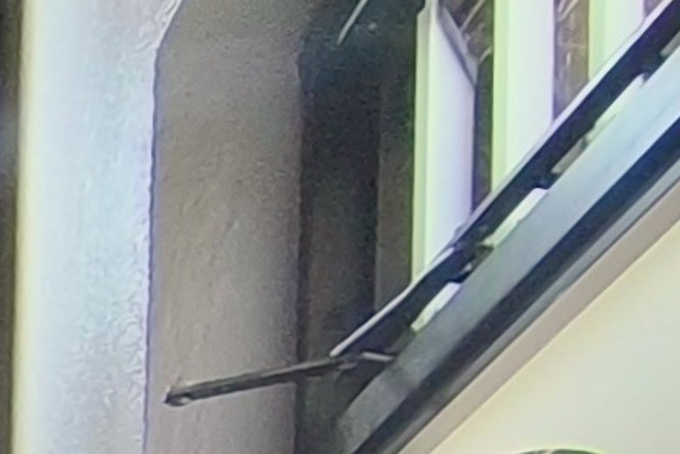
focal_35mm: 122
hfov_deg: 11.8
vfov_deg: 9.1
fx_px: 2305
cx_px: -1181
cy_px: 1353
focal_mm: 1.65
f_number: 2.2
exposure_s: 1/50
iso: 125
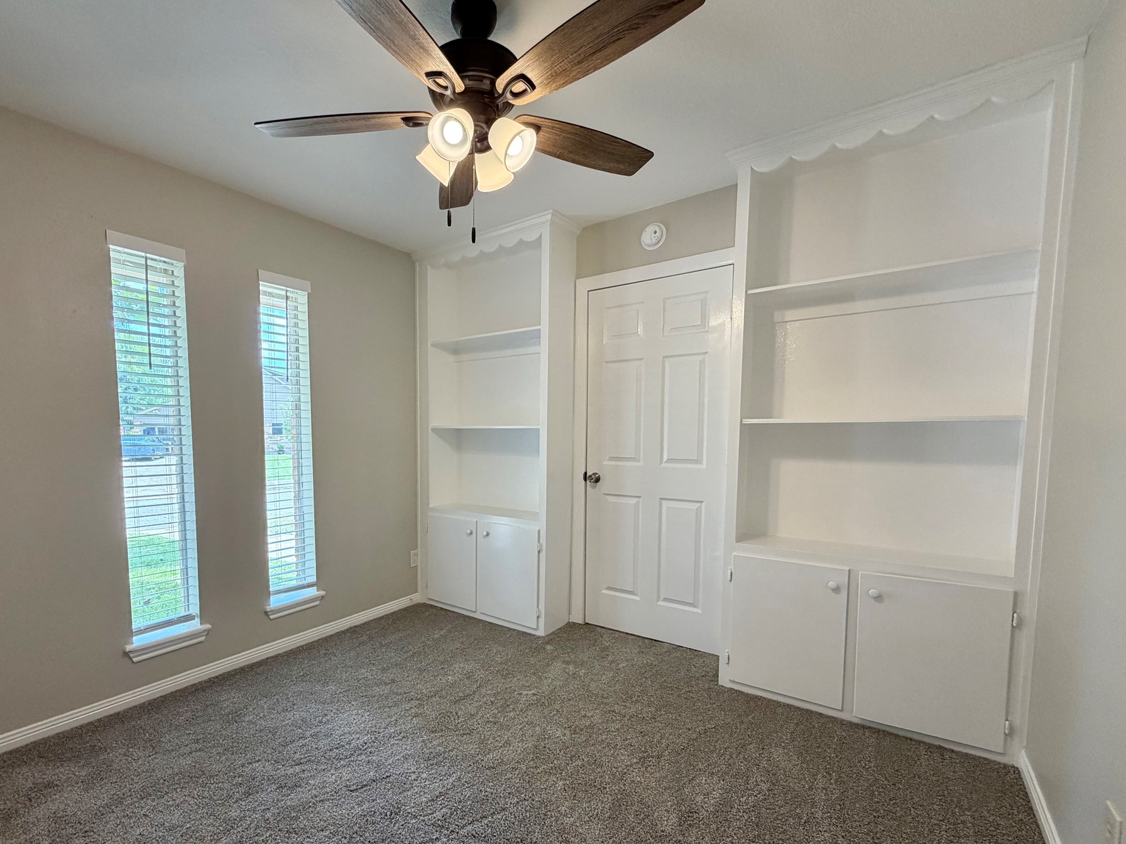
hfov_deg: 94.1
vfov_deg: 77.8
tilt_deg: -4.1
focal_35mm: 16
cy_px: 470
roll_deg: -0.3
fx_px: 520
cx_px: 503
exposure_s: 1/120
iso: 160
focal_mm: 2.22
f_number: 2.2
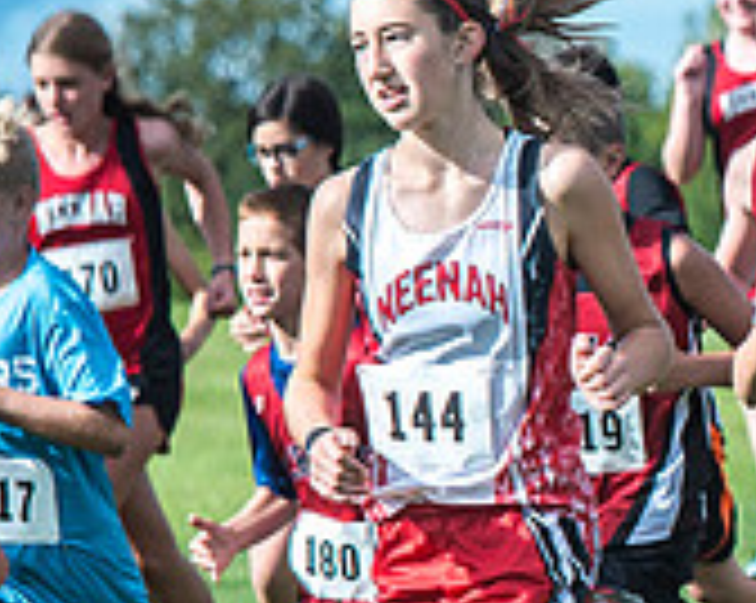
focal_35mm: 778
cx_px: 1192
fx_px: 17387
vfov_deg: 2.0
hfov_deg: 2.5
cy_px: 479
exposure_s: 1/3200
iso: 1000
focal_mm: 240
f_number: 8
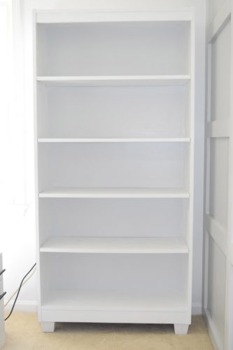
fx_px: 423
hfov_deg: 30.8
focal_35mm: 44
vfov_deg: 45.0
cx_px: 116
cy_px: 175
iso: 3200
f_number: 5.6
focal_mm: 29
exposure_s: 1/200
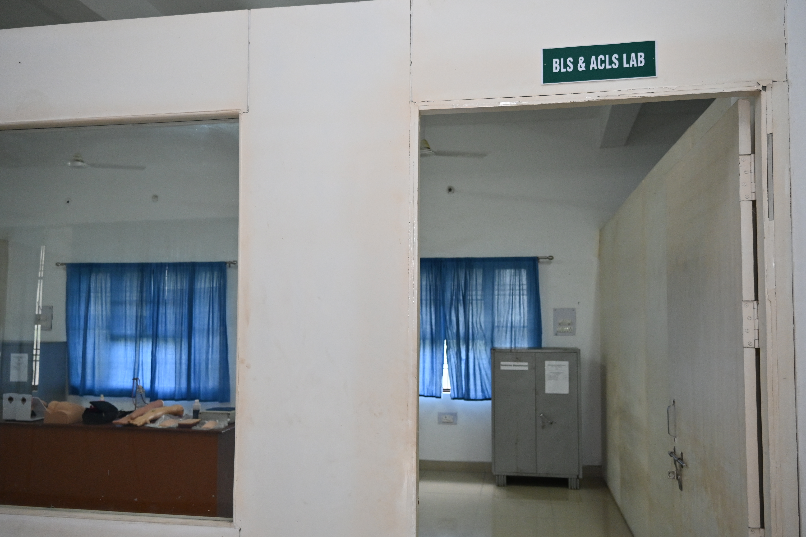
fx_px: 672
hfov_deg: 61.9
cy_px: 284
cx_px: 405
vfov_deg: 43.6
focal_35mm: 30
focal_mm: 18
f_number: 3.5
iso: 900
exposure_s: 1/125
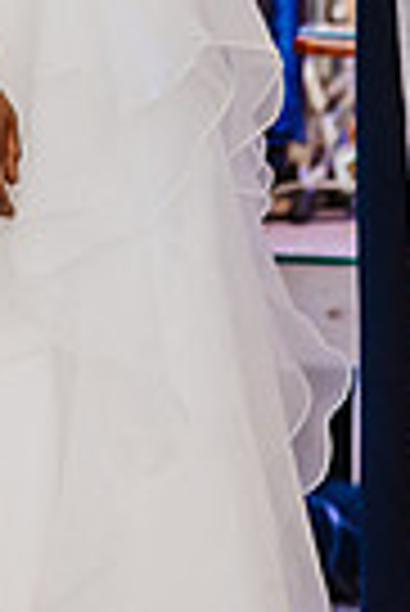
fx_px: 10155
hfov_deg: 2.3
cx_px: 93
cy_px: -184
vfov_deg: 3.4
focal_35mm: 596
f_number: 4
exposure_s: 1/125
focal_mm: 120
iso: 1100
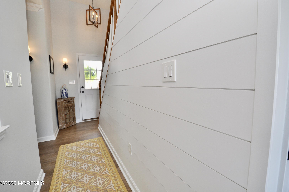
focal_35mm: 15
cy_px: 96
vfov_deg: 77.2
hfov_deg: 100.5
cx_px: 144
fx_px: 120
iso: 400
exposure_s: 1/80
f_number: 4.5
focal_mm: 10
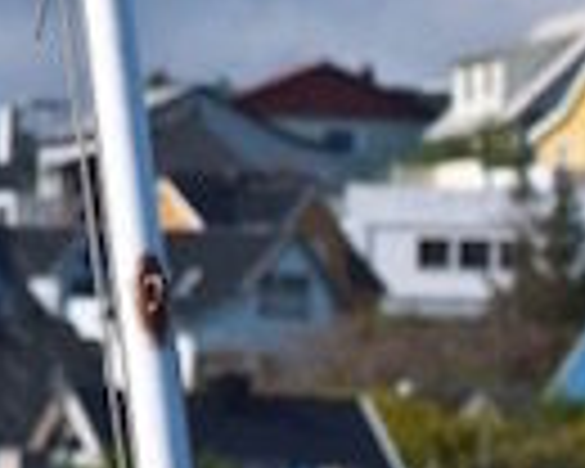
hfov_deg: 2.5
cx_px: -567
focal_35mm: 778
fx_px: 13470
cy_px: -187
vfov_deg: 2.0
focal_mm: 120
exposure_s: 1/1250
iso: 100
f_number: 4
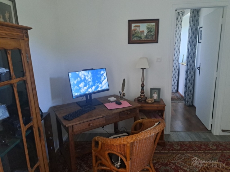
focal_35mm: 24
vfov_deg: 56.8
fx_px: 159
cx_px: 115
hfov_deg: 71.6
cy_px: 86
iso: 500
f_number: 1.8
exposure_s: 1/60
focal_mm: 5.23
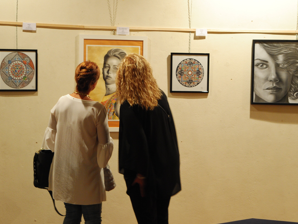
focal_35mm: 112
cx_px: 123
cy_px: 138
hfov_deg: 17.6
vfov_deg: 13.2
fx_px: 964
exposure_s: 1/5
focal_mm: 52
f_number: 5.6
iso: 400
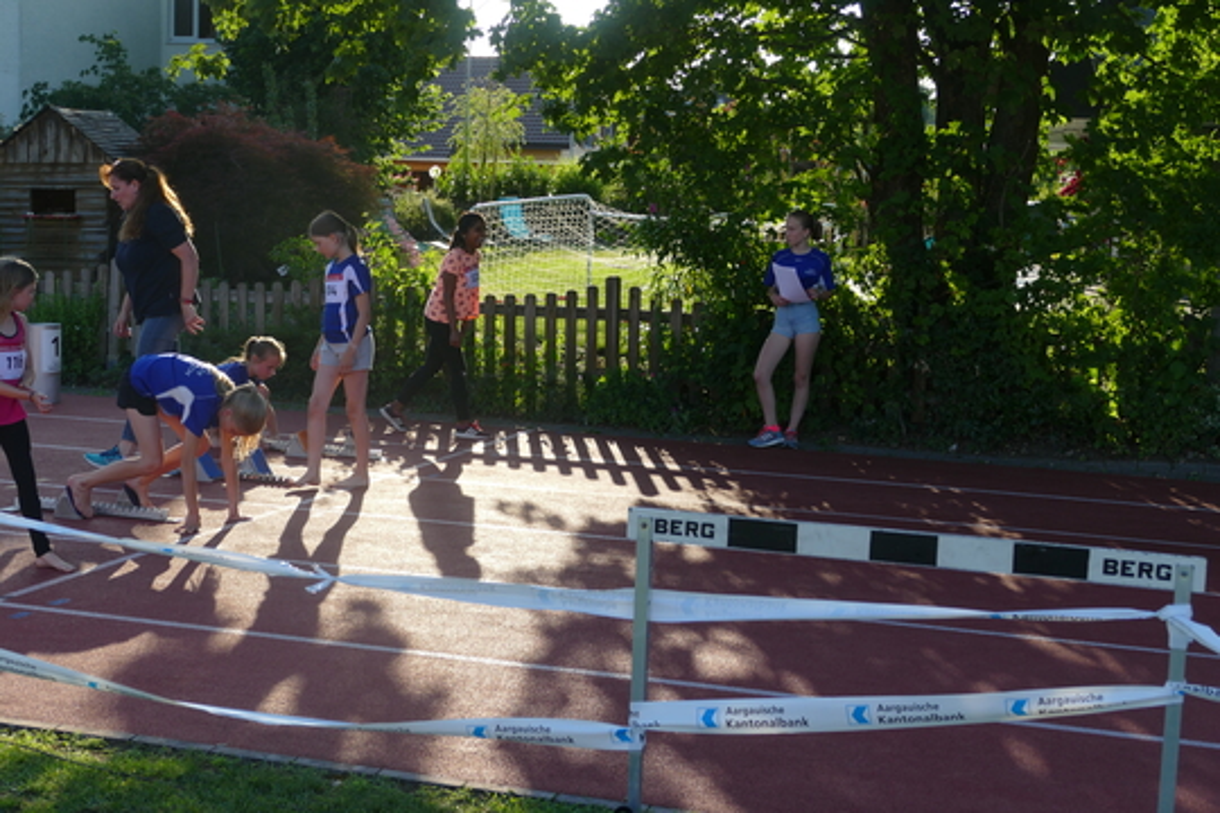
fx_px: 1864
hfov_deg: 36.2
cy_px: 406
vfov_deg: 24.6
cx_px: 610
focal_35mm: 55
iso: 200
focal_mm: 20.23
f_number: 3.4
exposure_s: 1/800
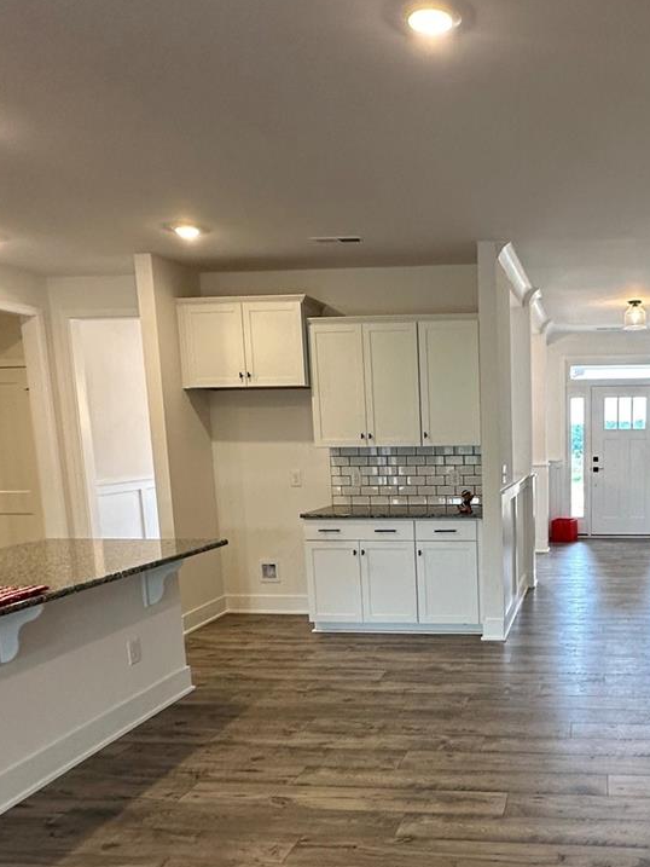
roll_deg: -0.5
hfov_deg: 44.3
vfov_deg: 59.1
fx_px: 751
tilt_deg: -7.7
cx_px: 529
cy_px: 547
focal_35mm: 30
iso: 200
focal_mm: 2.22
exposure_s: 1/120
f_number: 2.2
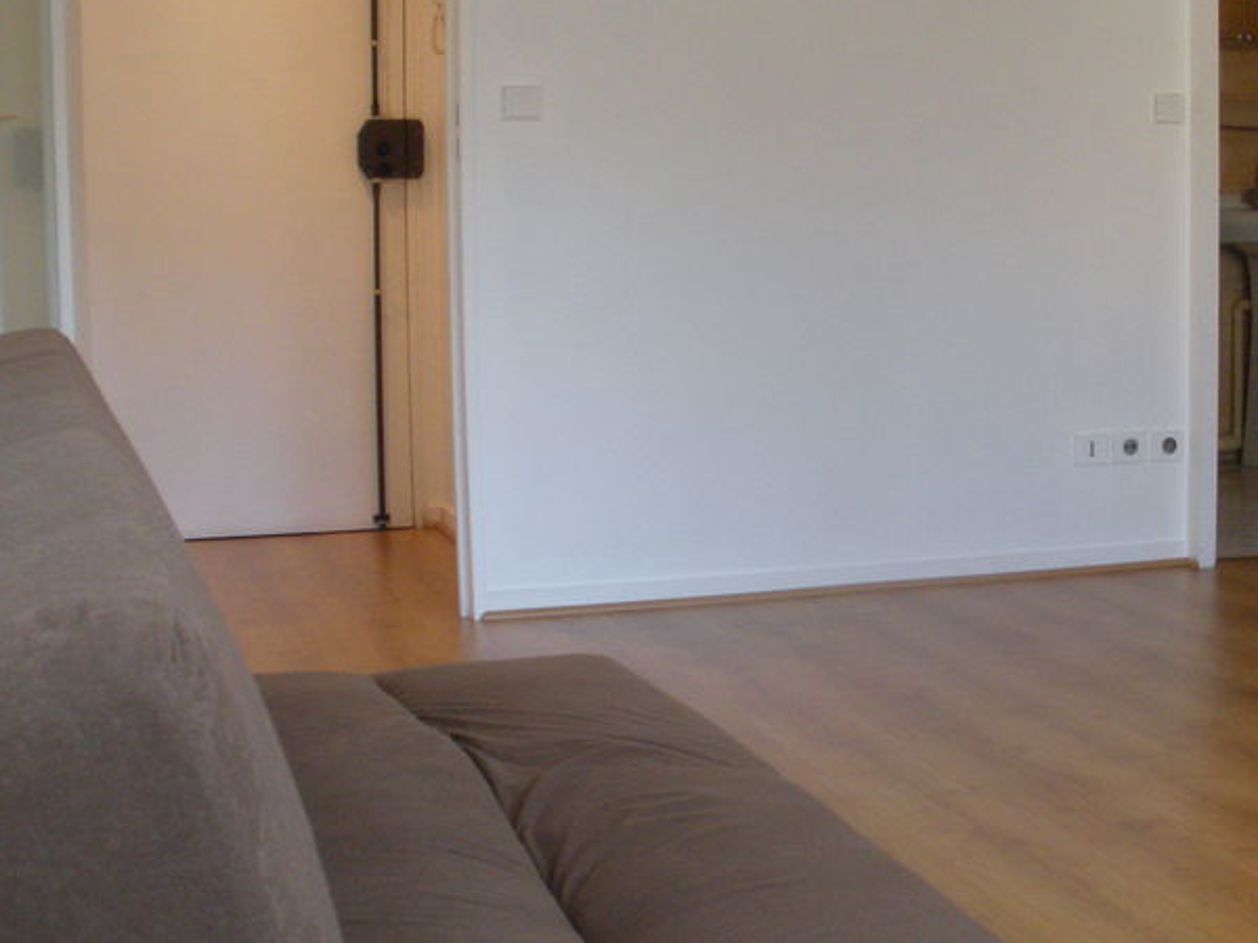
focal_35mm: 60
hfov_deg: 31.7
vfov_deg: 24.3
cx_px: 931
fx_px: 2180
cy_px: 337
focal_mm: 6.3
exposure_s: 1/62.8
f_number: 3.5
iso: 248
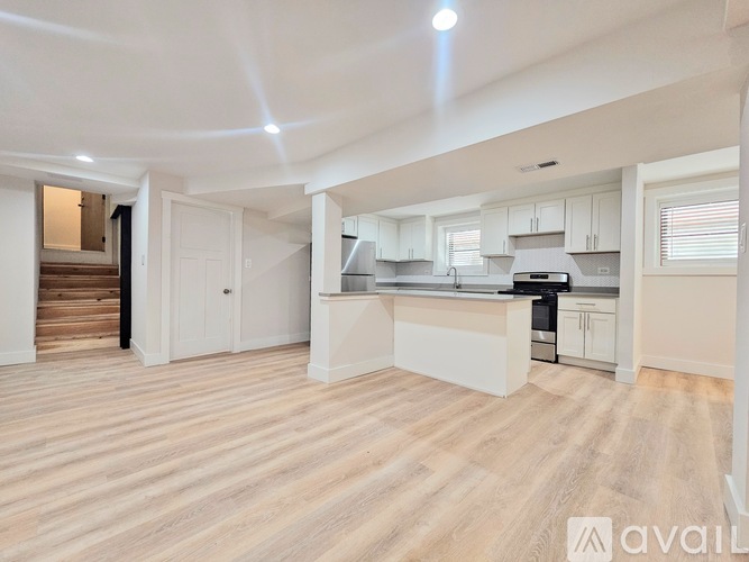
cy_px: 281
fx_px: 281
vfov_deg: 89.9
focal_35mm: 13
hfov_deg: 106.2
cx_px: 374
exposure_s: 1/60
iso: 250
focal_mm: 2.2
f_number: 2.2
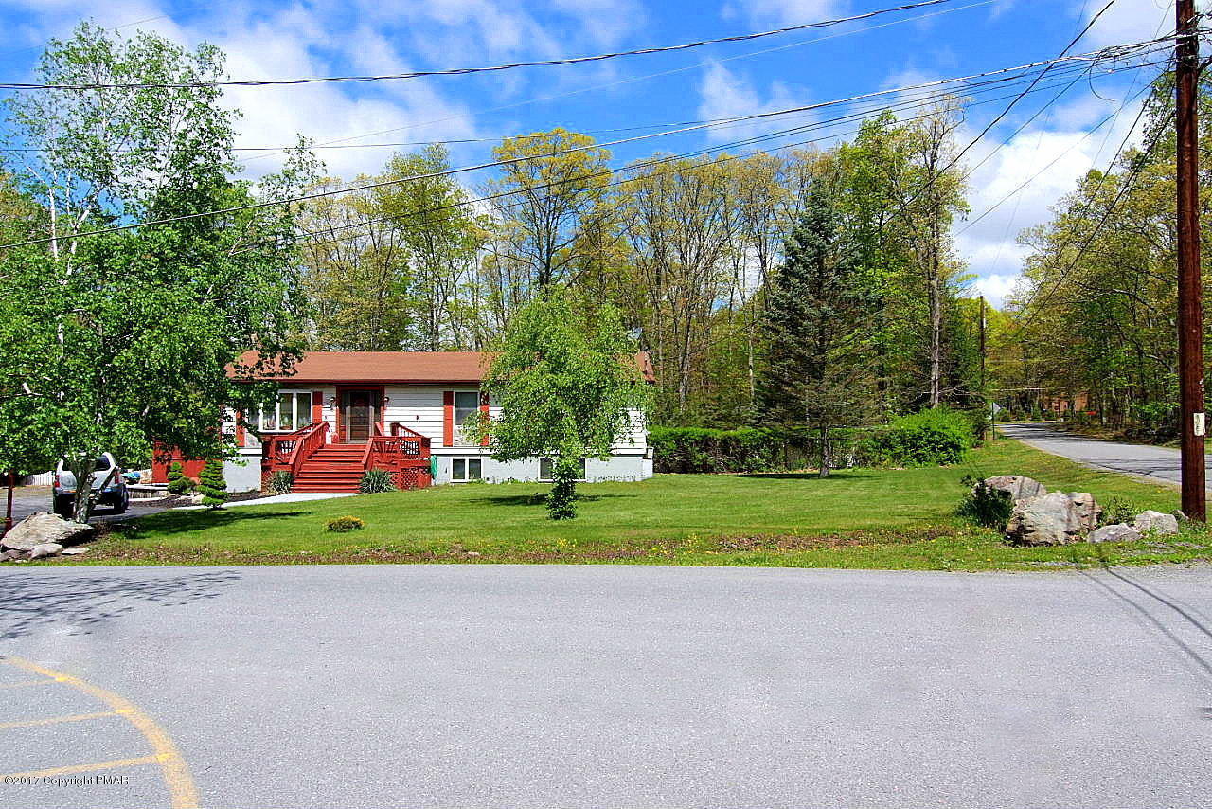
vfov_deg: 45.0
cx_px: 606
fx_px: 976
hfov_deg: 63.6
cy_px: 404
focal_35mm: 29
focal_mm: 19
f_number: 14
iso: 200
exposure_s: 1/200
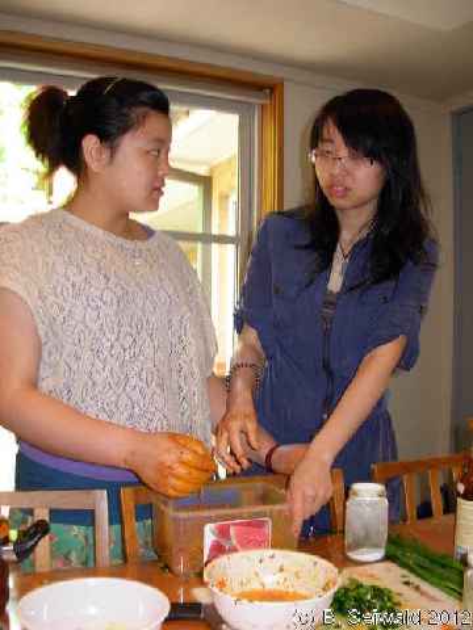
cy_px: 315
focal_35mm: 38
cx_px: 236
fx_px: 692
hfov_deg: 37.7
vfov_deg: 49.0
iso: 79
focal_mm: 6.3
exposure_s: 1/22.6
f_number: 2.9
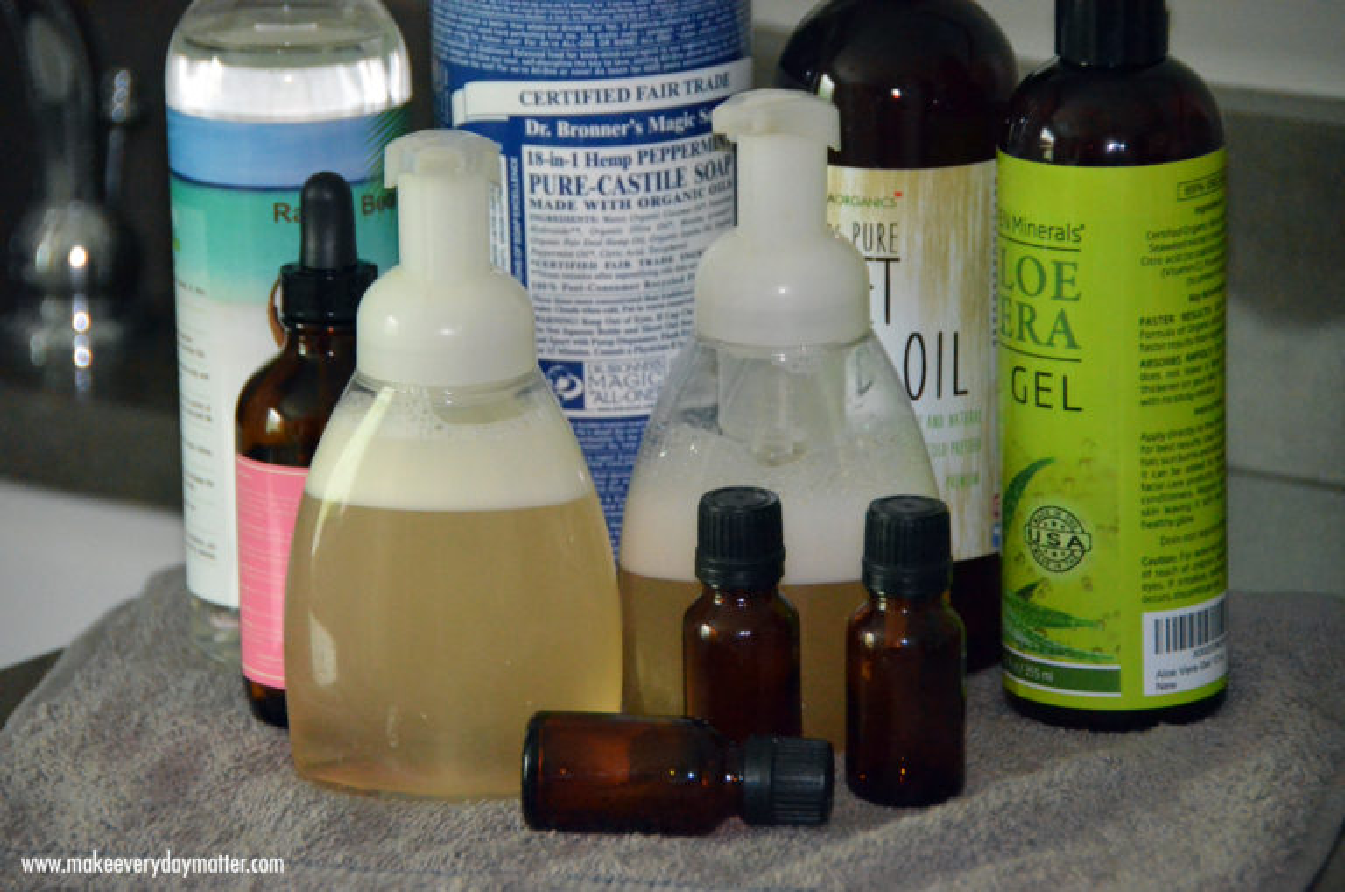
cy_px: 446
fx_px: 8390
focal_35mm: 225
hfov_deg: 9.2
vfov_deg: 6.1
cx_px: 672
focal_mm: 150
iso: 6400
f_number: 5.6
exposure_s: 1/60
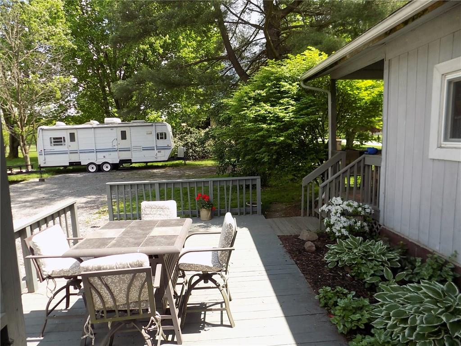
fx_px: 306
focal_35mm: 23
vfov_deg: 58.9
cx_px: 230
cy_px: 173
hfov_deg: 73.9
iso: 80
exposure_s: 1/320
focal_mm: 4
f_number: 3.1
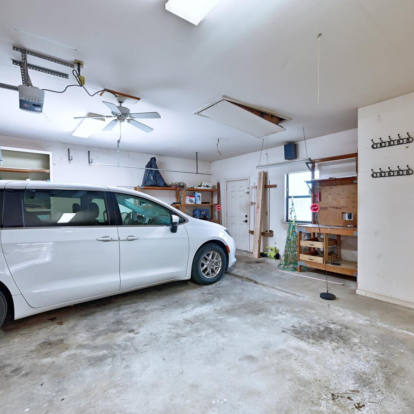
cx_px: 217
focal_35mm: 18
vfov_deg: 80.7
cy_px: 207
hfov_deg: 80.7
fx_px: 244
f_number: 8
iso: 400
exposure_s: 1/3.33
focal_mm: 14
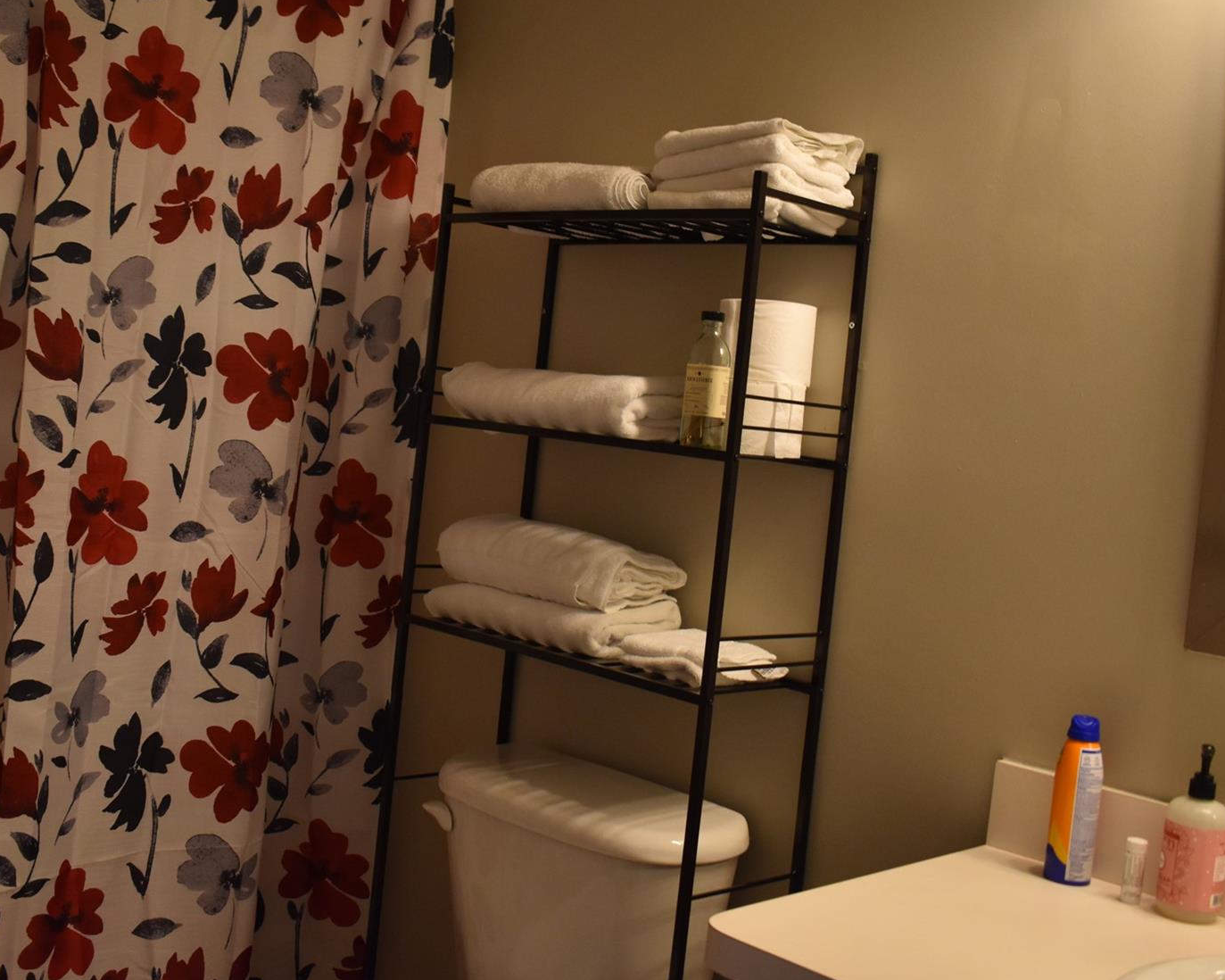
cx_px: 534
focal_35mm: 42
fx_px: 1523
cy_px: 391
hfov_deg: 43.7
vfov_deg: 35.5
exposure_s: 1/125
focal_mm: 20
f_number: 3.5
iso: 1000
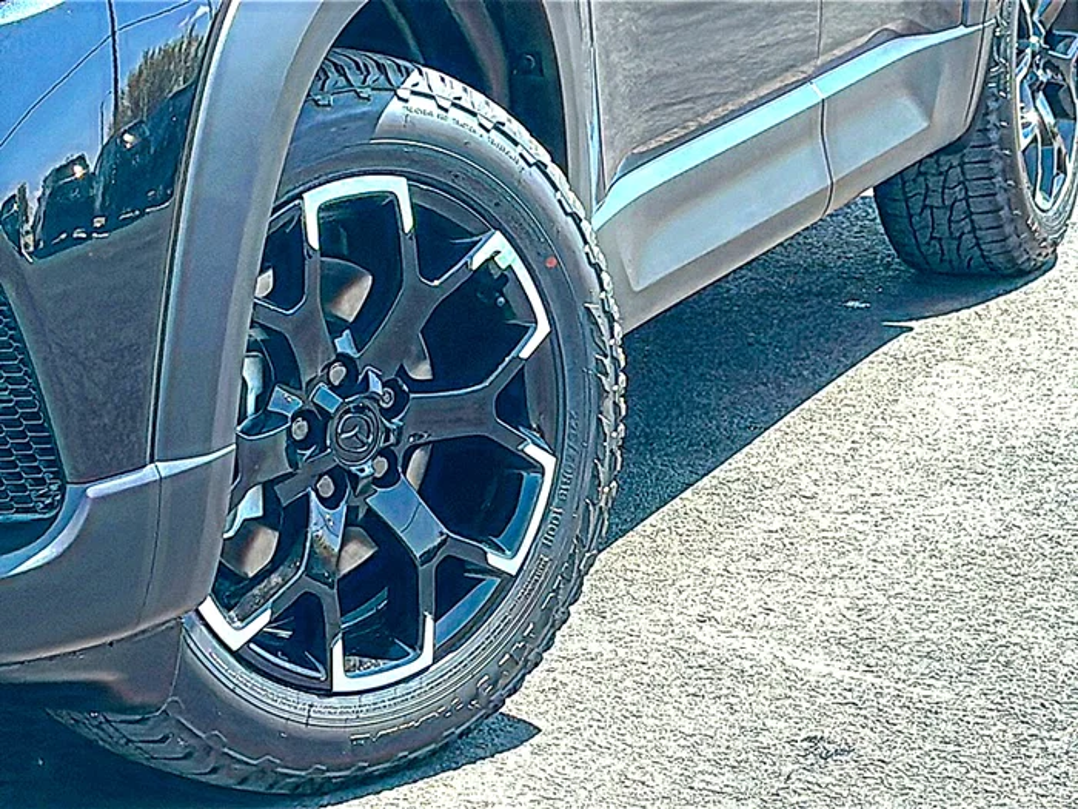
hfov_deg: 19.6
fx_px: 3114
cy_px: 404
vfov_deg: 14.8
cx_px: 539
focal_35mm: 100
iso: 100
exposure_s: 1/1595
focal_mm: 6.86
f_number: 1.78
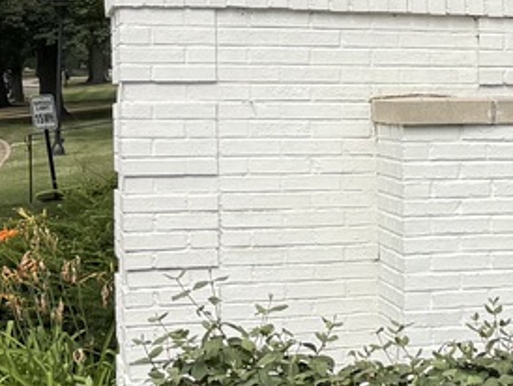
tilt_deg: -1.8
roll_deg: -0.2
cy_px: 150
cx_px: 1296
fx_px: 1869
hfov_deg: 12.0
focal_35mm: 126
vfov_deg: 11.8
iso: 80
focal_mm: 6.76
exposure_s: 1/3759
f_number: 1.78
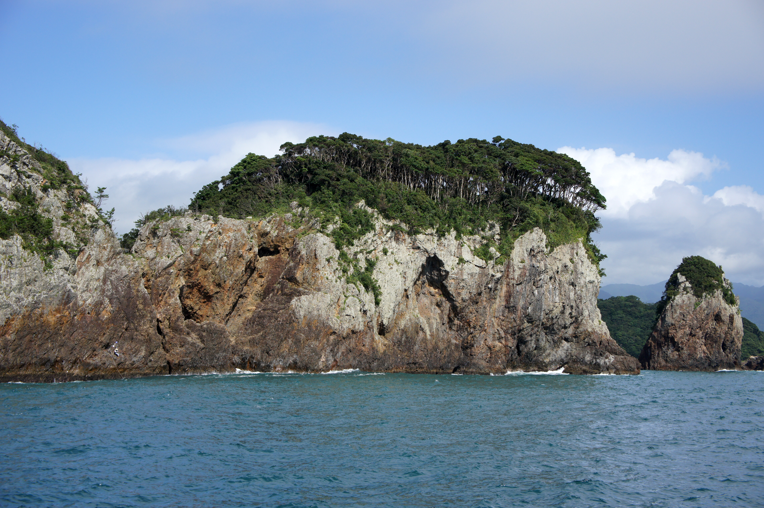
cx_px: 382
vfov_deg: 29.8
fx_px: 954
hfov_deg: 43.6
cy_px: 254
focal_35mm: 45
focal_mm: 30
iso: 200
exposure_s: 1/320
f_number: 6.3
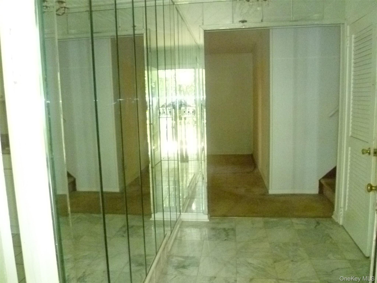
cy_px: 142
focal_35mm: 28
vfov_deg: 49.7
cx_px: 188
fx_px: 305
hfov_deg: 63.4
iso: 1600
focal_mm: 5
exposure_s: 1/80
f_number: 3.3
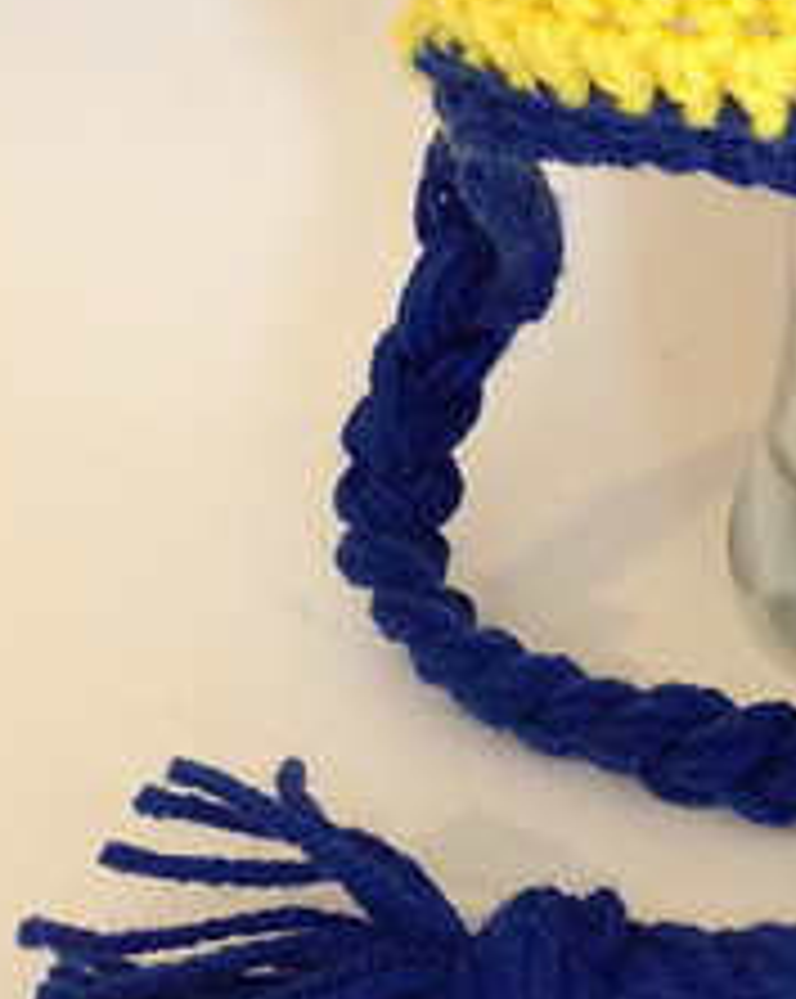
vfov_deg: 19.5
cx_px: 949
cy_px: -180
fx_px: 2744
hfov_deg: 15.9
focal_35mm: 93
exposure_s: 1/20
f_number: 2.4
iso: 250
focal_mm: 4.13
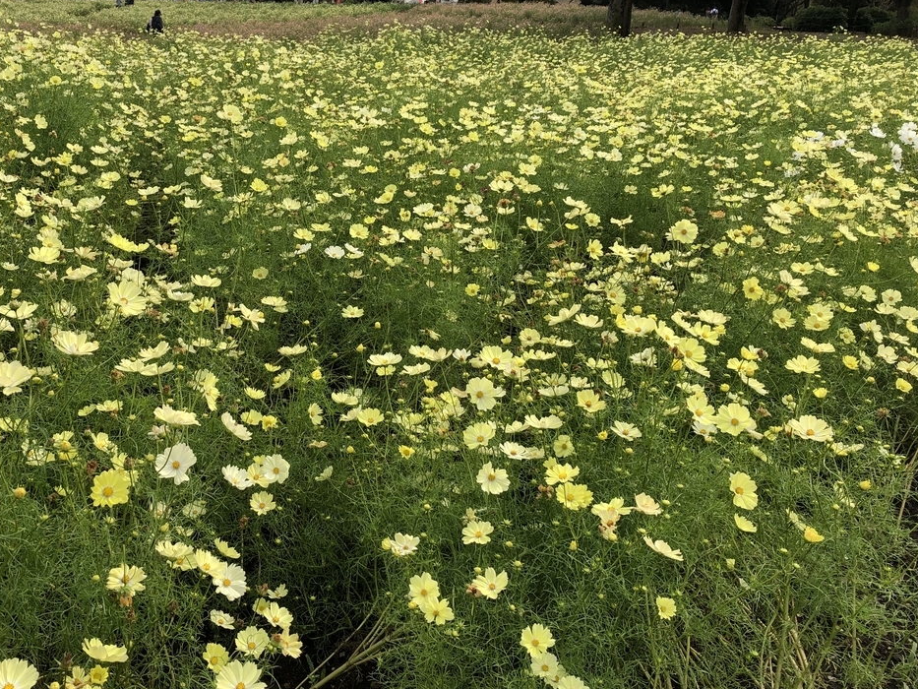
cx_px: 331
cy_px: 266
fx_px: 955
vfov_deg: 39.4
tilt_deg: -15.1
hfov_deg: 50.7
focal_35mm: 36
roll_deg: -2.4
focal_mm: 3.99
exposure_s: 1/1171
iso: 20
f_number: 1.8
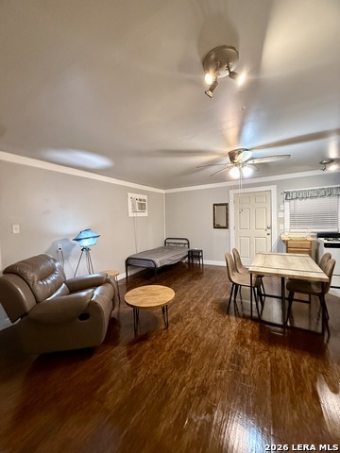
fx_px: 183
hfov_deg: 85.7
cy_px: 226
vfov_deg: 102.1
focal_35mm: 14
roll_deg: +2.6
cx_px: 170
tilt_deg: -2.6
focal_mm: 2.22
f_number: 2.2
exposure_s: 1/60
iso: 640
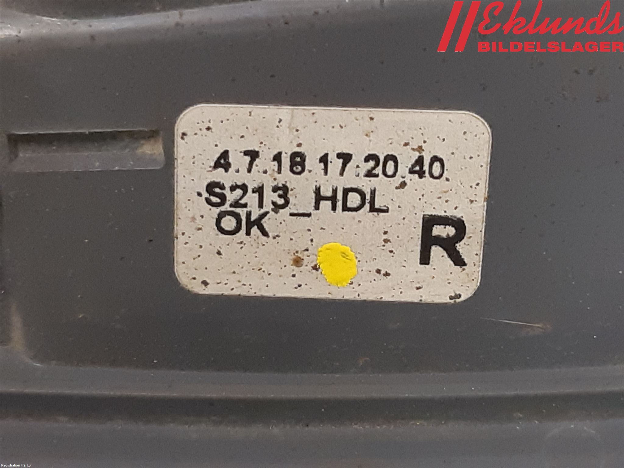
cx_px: 312
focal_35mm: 26
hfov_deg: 67.3
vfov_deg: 53.1
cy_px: 234
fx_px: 469
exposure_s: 1/50
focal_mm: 3.93
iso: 250
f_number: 1.7
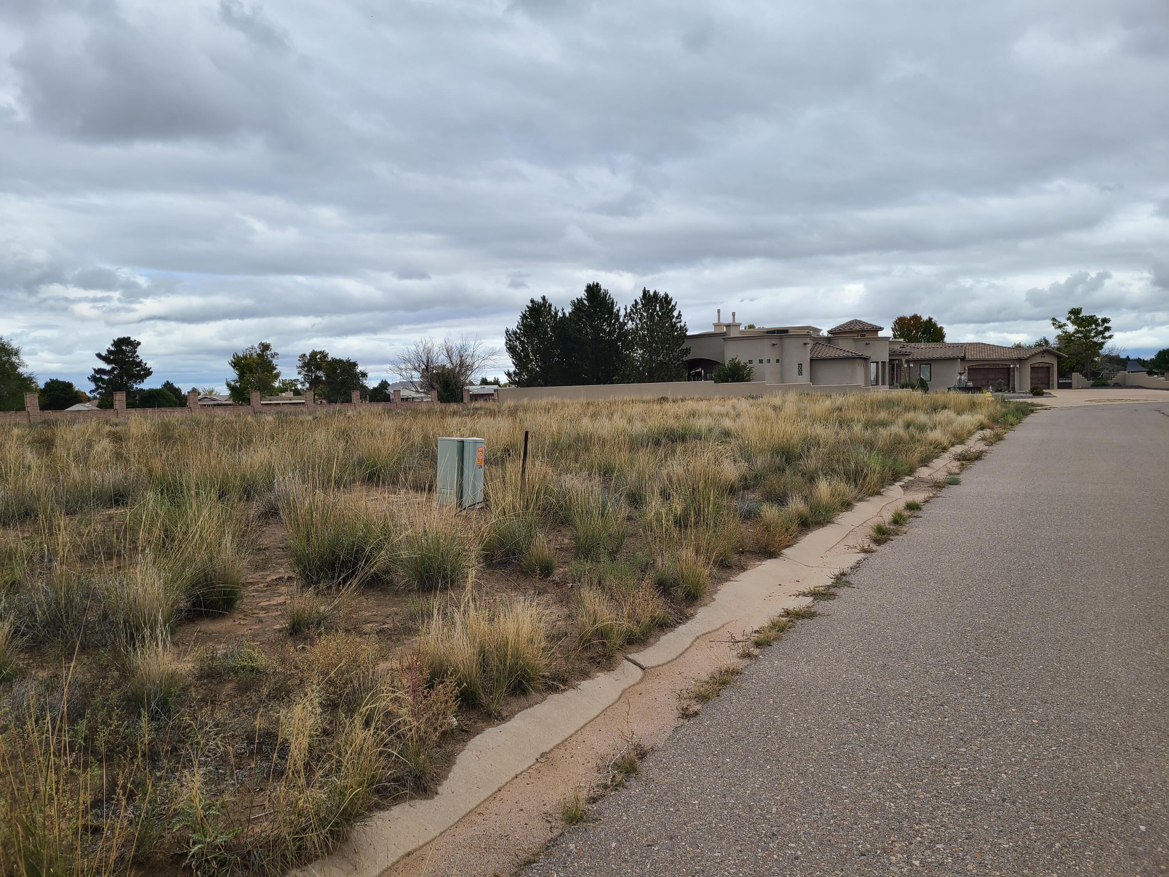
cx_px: 584
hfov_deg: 67.3
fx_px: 878
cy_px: 438
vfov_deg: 53.1
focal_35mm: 26
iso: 40
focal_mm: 5.4
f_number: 1.8
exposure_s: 1/1361
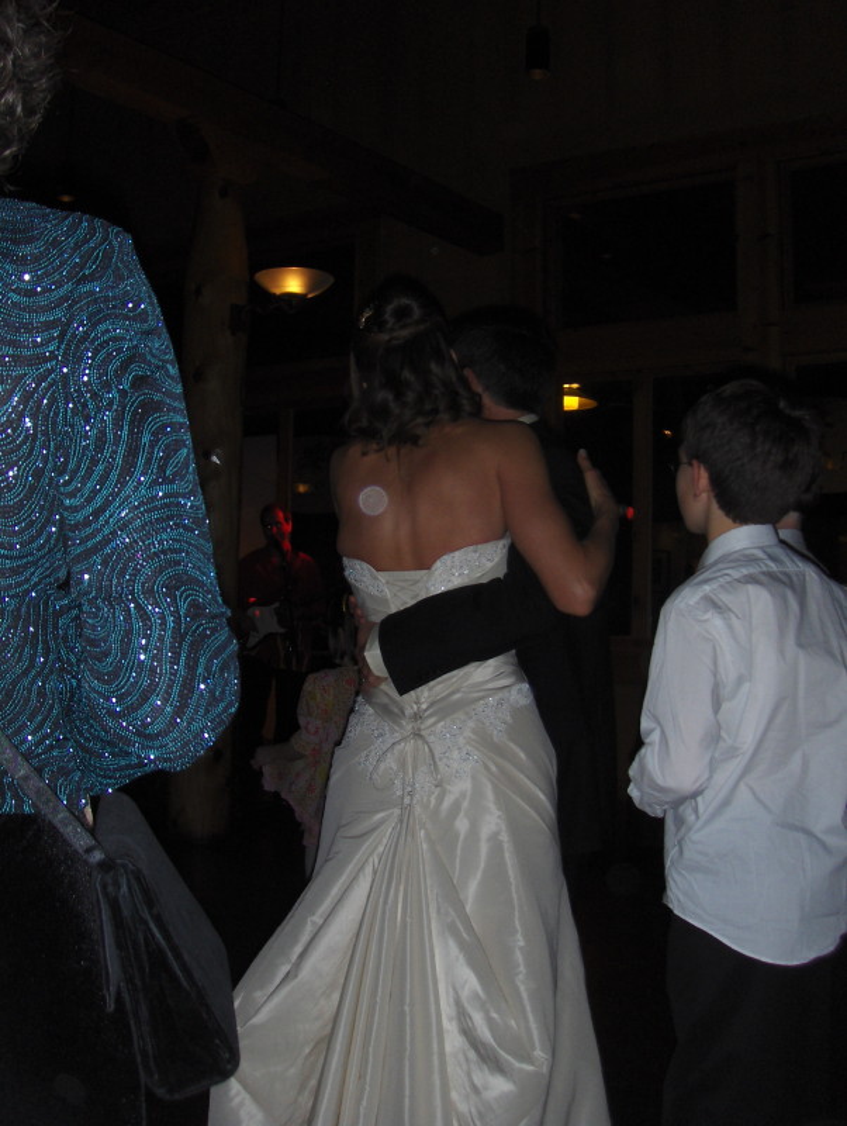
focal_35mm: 41
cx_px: 424
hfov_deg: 35.2
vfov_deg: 45.7
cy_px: 563
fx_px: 1335
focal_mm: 6.5
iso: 100
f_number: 3.5
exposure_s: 1/60
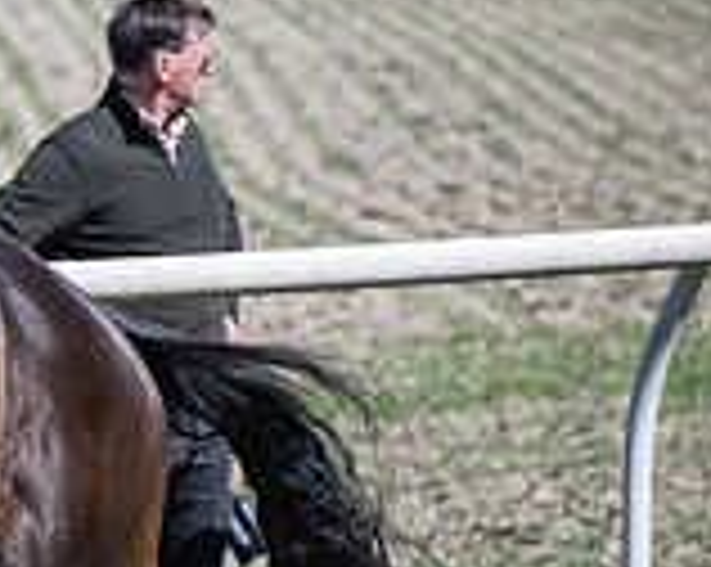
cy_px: 471
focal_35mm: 545
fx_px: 11454
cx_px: -36
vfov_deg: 2.8
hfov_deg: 3.6
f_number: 4
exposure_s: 1/2000
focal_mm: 120
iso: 160
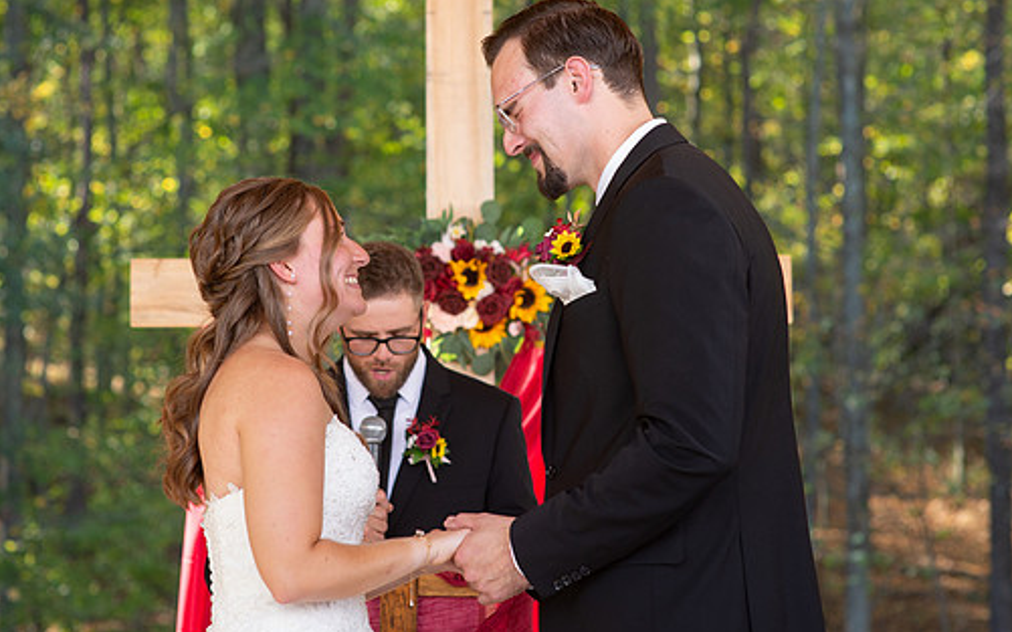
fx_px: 3668
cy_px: 265
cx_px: 428
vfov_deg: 9.9
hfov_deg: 15.7
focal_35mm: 133
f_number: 4.5
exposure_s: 1/320
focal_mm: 85
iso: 400
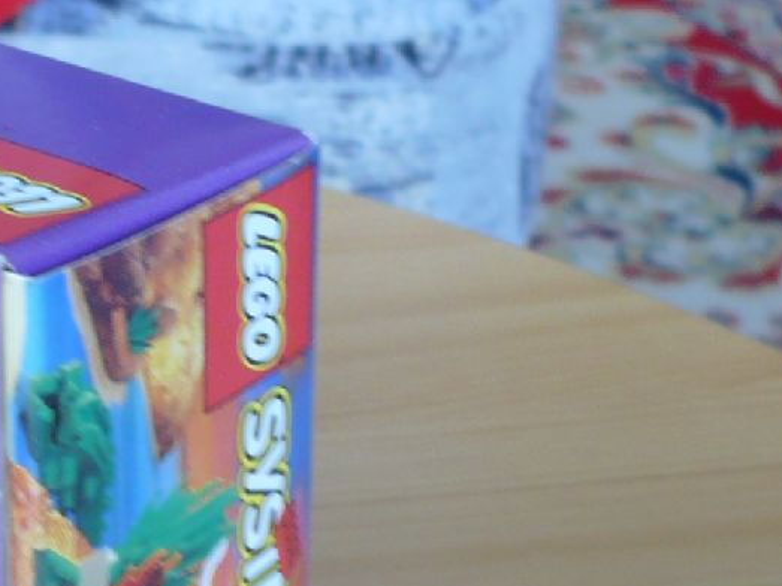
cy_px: 386
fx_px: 2981
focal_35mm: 132
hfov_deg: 14.7
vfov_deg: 11.2
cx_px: 4
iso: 100
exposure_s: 1/25
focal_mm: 5.8
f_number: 2.8
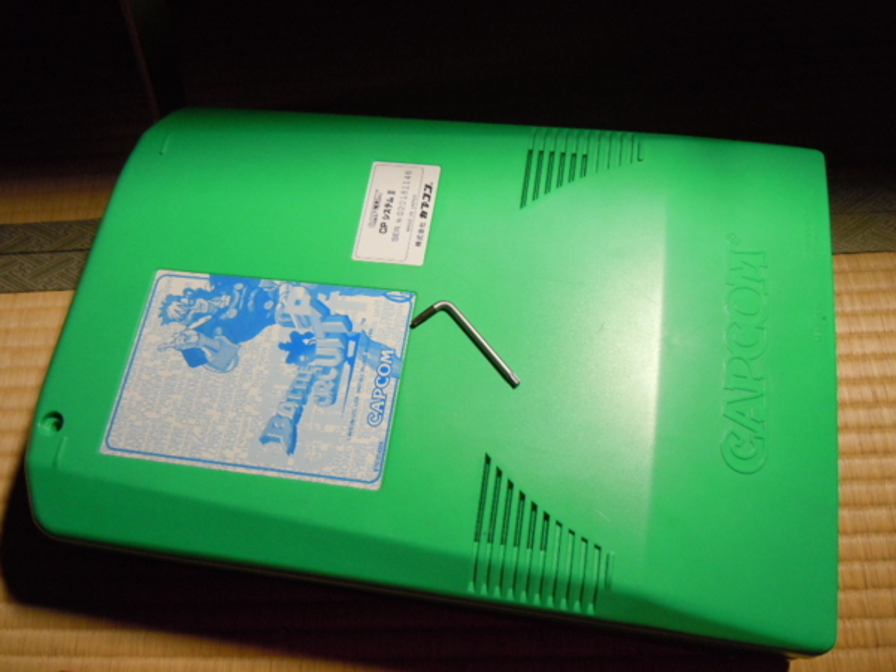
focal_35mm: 30
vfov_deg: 46.8
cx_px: 448
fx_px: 777
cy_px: 336
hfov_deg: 60.0
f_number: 3.5
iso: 400
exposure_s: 1/20
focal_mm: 5.4
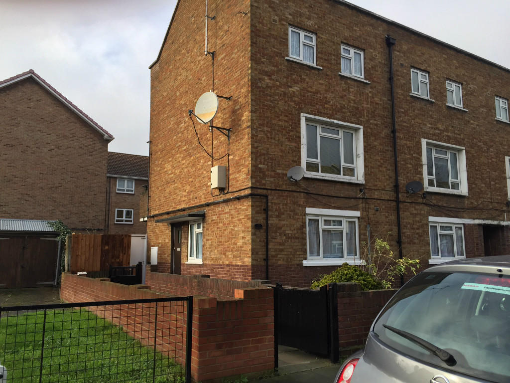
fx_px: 427
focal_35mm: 29
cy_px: 192
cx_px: 255
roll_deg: +0.5
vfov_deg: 48.2
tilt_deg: +6.6
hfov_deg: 61.7
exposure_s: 1/507
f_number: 2.2
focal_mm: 4.15
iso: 32
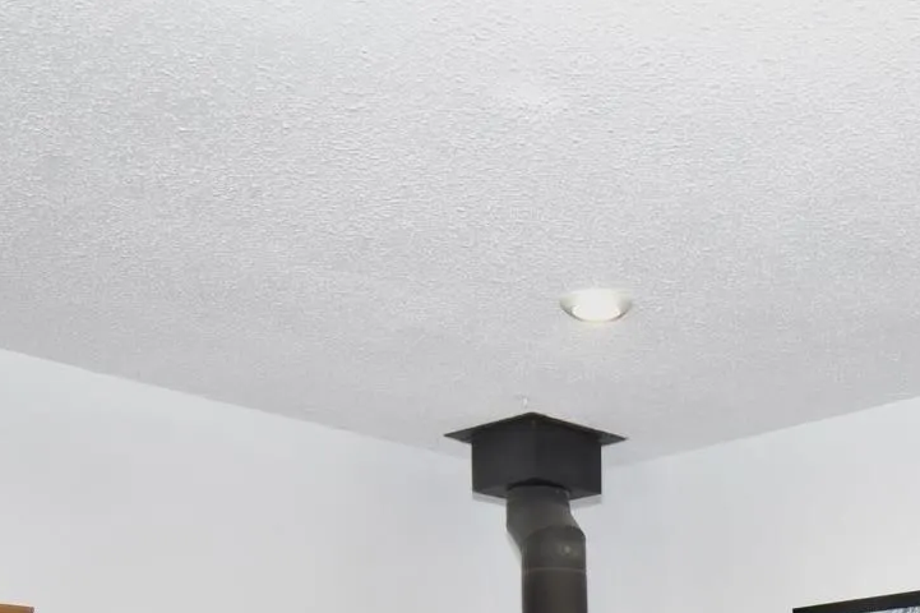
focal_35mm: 55
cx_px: 744
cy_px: 865
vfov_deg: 21.3
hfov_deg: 34.8
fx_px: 1416
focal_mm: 13
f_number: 4.8
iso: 450
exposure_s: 1/30
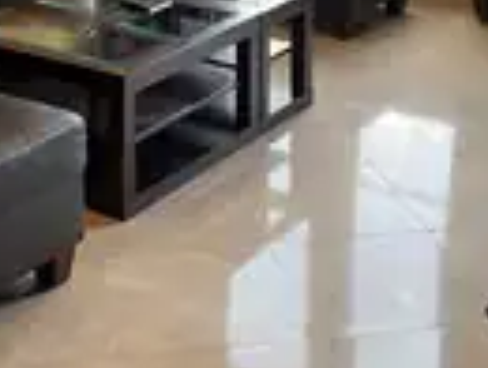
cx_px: 105
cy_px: -105
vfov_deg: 17.4
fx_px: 1130
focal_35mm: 80
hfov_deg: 24.0
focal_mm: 5.1
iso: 40
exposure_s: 1/120
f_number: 1.6
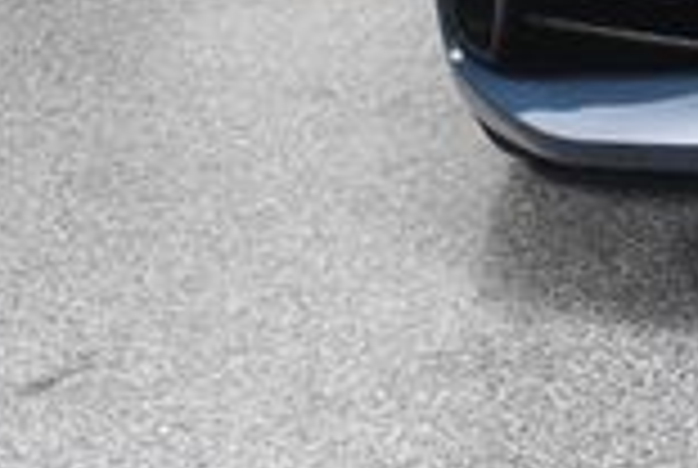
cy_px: -472
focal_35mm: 210
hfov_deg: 9.2
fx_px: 4079
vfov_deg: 6.4
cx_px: 1373
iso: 100
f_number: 9
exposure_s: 1/160
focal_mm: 34
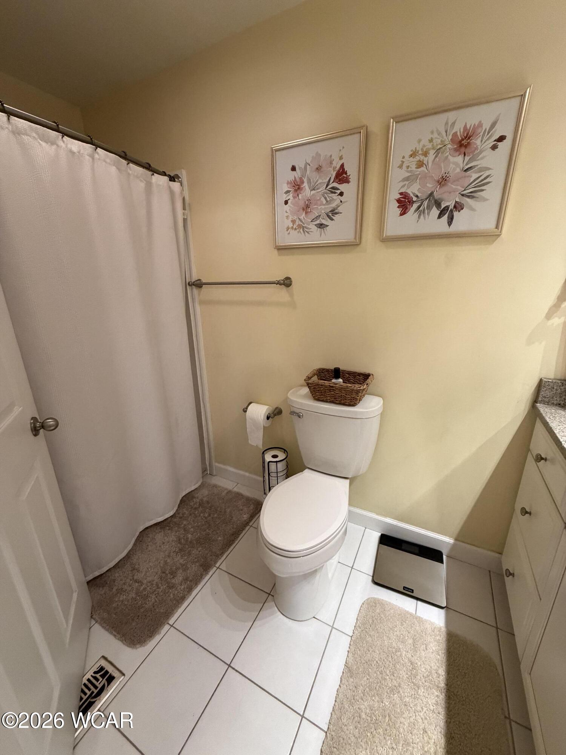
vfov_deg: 102.1
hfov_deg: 85.7
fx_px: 305
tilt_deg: -17.4
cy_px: 378
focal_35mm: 14
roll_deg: +1.2
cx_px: 283
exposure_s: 1/60
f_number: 2.2
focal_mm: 2.22
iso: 400
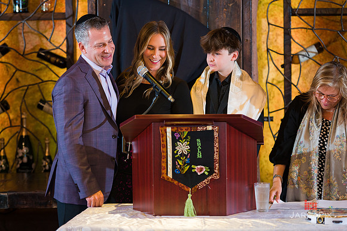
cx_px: 168
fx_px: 1210
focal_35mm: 126
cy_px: 112
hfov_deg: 16.3
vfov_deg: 10.9
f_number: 3.2
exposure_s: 1/200
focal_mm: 120
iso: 1600
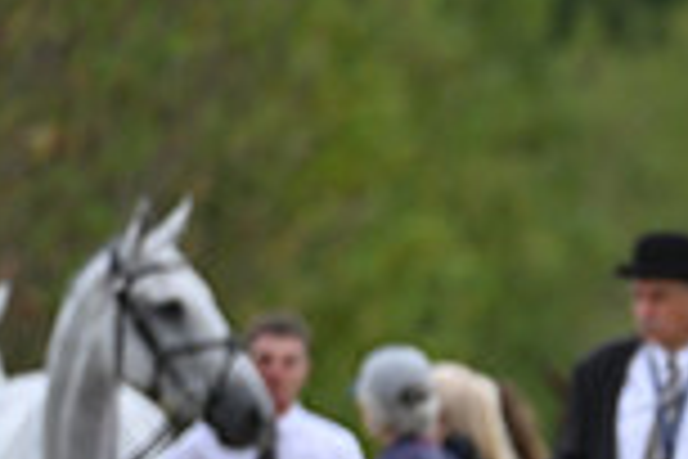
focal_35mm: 1518
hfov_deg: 1.4
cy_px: 646
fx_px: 29008
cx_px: 1174
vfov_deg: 0.9
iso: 500
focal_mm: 400
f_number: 5.6
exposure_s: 1/1600
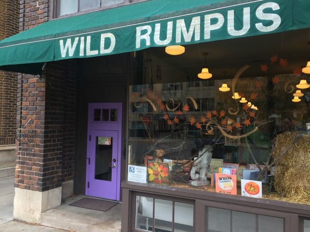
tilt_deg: +1.8
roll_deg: -0.1
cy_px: 116
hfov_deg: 61.7
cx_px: 155
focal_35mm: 29
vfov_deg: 48.2
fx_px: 260
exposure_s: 1/120
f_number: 2.2
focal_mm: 4.15
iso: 40
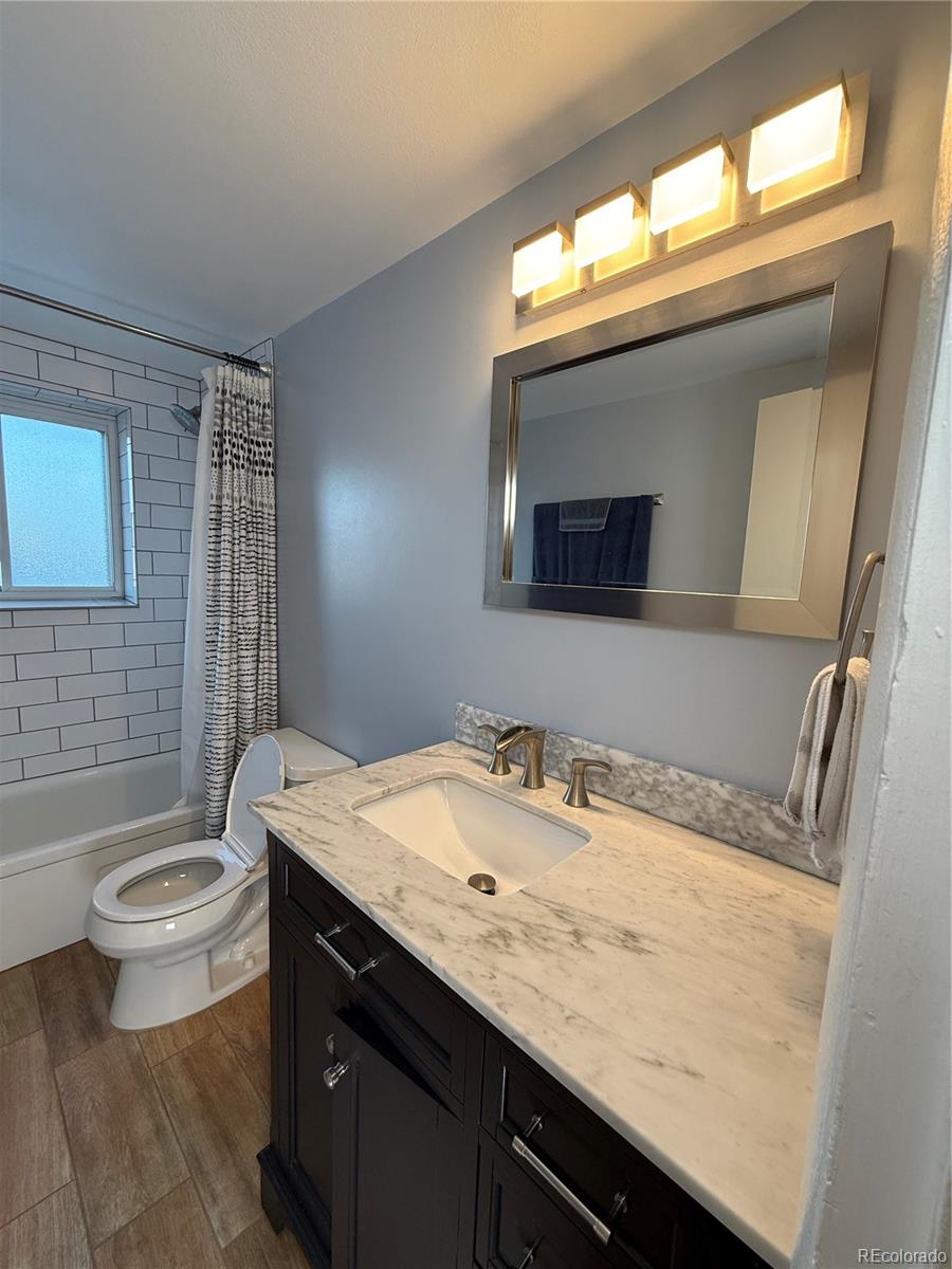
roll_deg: -2.4
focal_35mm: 14
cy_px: 634
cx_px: 476
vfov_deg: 102.1
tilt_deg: -6.3
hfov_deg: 85.7
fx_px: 513
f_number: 2.2
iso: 125
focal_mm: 2.22
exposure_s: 1/99
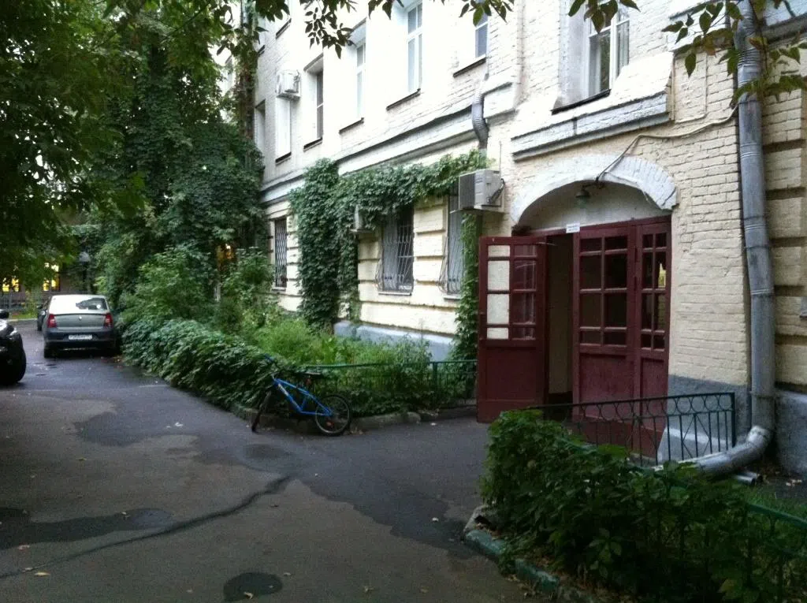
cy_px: 302
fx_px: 815
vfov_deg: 40.6
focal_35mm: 35
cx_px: 404
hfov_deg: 52.7
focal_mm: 3.85
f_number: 2.8
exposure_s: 1/15
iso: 640
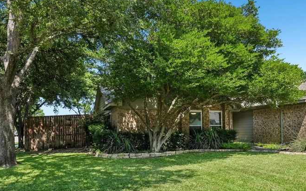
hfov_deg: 61.4
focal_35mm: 30
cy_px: 108
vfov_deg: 41.8
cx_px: 204
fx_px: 250
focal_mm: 19
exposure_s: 1/125
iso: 100
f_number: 8
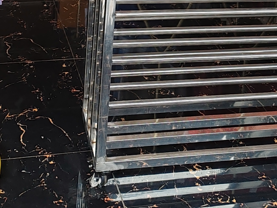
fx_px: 736
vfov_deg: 14.7
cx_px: 179
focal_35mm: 92
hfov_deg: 21.2
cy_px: -127
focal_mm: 6.12
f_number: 1.9
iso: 64
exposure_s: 1/100
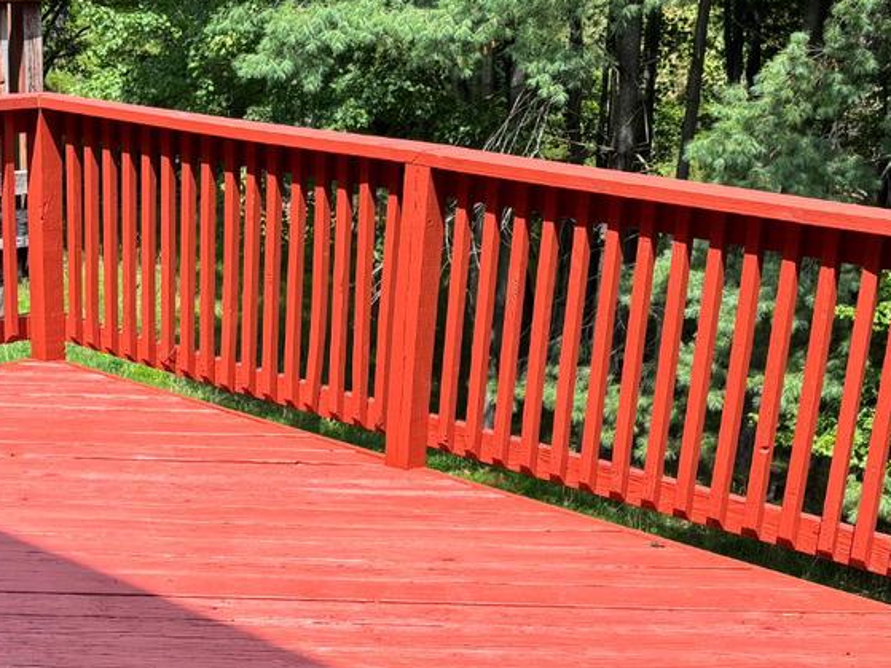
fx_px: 1724
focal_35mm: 67
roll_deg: -1.3
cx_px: 285
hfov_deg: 28.8
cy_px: 620
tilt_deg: -22.6
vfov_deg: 21.4
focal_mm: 5.96
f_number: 1.6
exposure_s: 1/1047
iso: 50
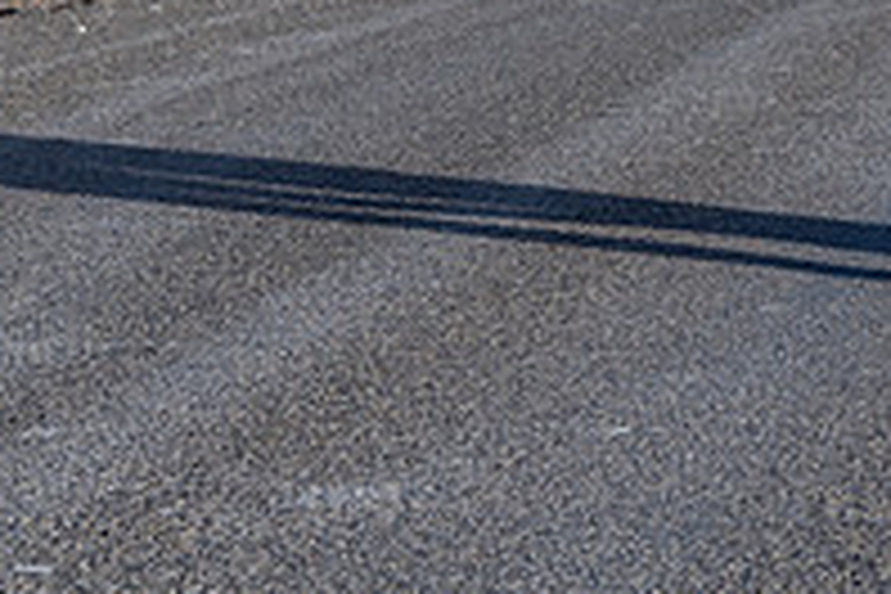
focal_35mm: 208
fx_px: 5148
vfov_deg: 6.5
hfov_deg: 9.8
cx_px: 906
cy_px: -438
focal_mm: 58
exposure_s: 1/400
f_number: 9
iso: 200
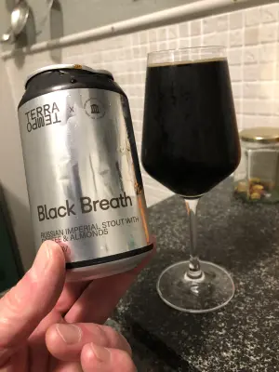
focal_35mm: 28
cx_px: 140
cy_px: 186
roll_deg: +5.4
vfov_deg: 63.4
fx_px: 301
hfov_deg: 49.7
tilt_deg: -19.7
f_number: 1.8
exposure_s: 1/11
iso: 100
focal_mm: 3.99
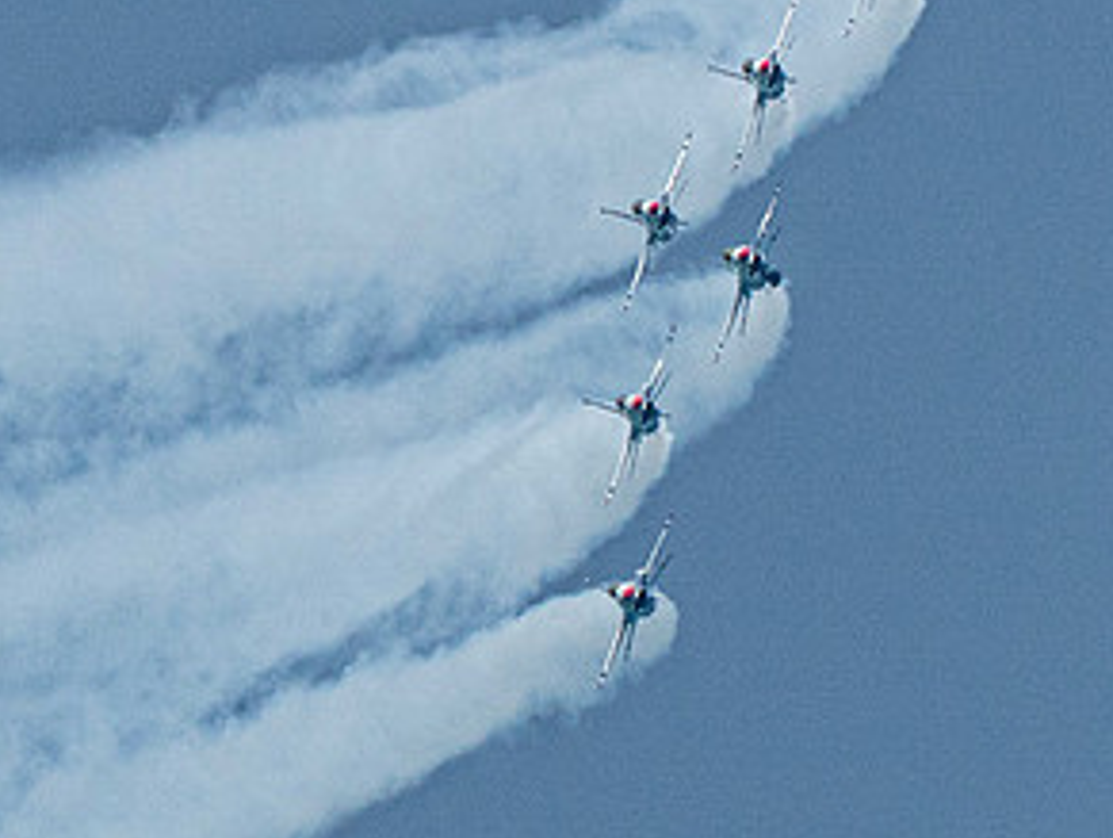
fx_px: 61906
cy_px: 160
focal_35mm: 1923
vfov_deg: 0.8
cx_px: 286
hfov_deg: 1.0
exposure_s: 1/2000
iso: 640
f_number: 10
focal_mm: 400
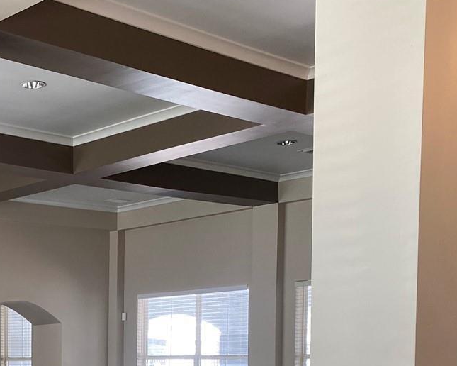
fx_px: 852
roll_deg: +1.2
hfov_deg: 27.7
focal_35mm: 63
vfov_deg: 22.6
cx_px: -32
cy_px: 421
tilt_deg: -6.1
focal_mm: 4.25
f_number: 1.8
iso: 80
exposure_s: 1/120
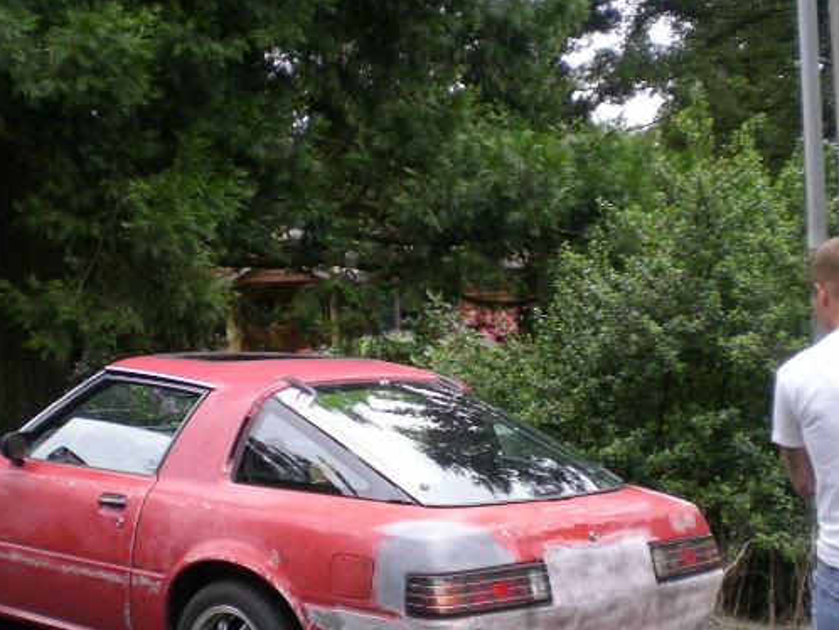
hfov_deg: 31.7
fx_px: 1479
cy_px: 408
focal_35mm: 61
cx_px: 399
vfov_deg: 24.0
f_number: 3.1
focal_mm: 6.3
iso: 50
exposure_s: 1/79.7
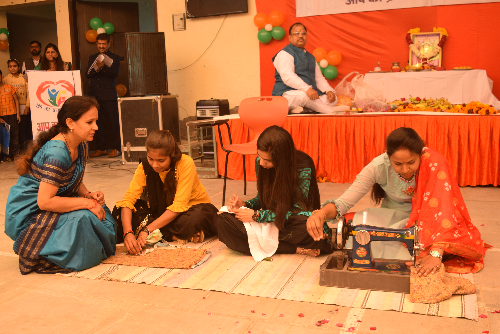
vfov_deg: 35.5
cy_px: 167
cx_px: 250
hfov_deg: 51.3
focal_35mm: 38
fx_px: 521
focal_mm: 25
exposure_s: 1/125
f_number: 5.6
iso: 400
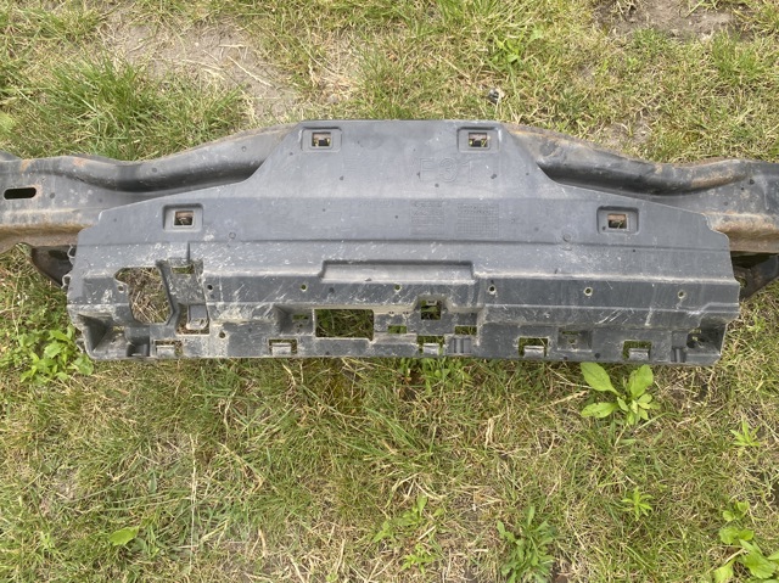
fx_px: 585
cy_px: 292
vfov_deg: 53.0
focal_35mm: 26
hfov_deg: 67.3
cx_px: 390
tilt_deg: -69.1
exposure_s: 1/122
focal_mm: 4.25
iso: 40
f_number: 1.8
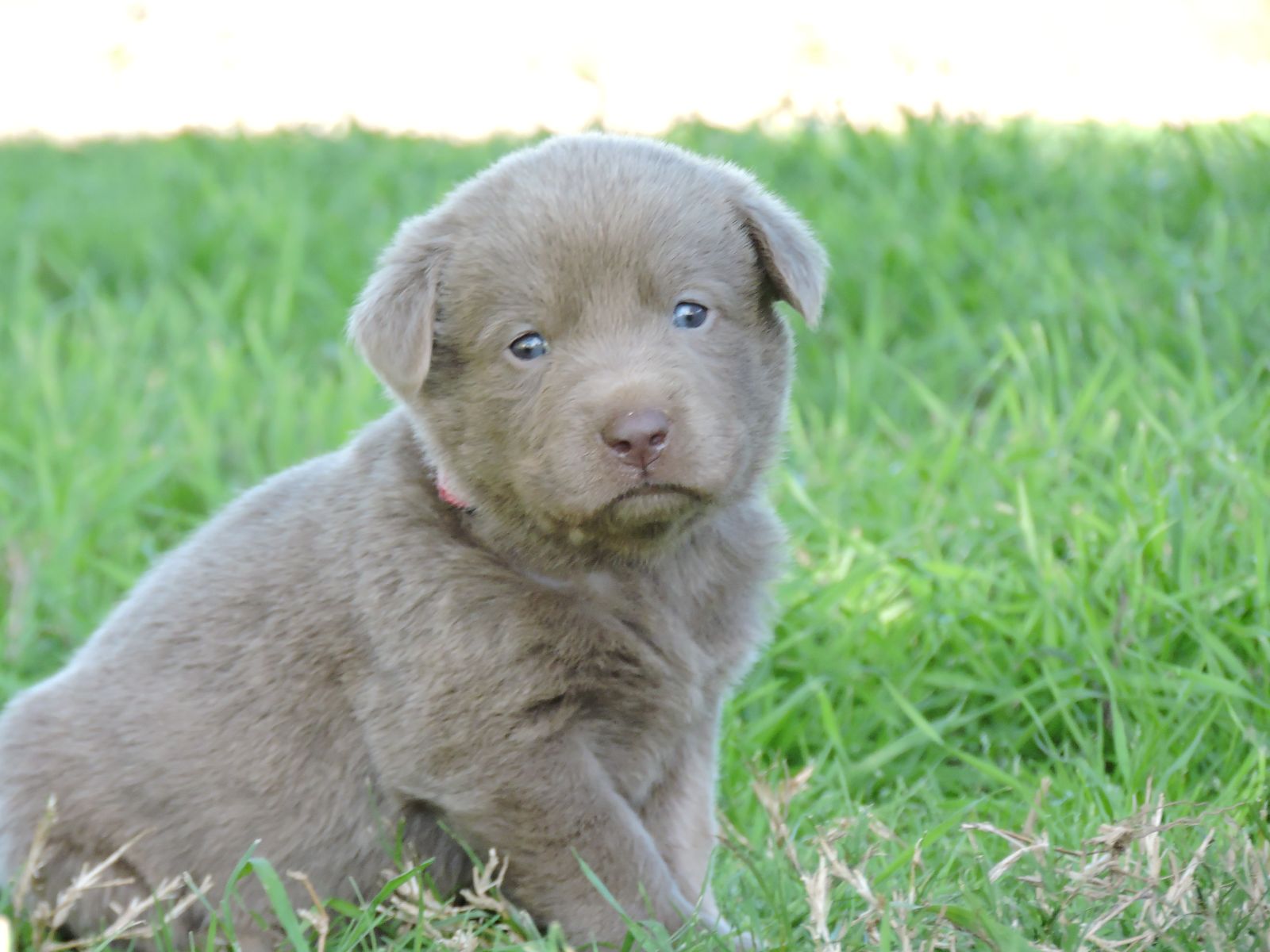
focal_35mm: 350
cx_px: 635
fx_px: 12841
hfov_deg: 5.7
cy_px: 476
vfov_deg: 4.2
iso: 640
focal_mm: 62.4
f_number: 4.8
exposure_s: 1/250
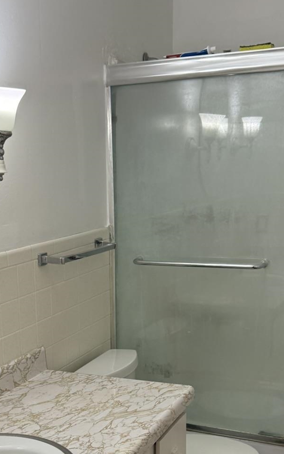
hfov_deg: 23.8
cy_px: 334
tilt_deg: -13.7
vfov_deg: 36.8
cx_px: 92
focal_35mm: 54
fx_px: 669
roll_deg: +0.6
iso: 200
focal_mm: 6.76
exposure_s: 1/120
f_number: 1.78
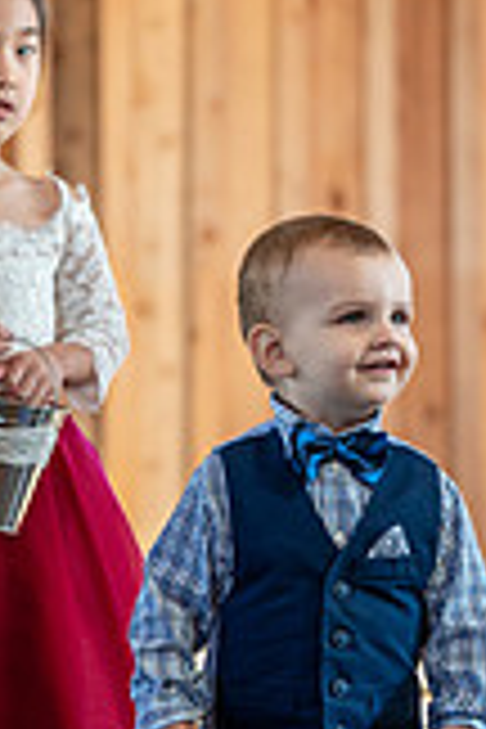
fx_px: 6338
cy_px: 284
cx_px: 94
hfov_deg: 4.4
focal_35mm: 313
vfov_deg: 6.6
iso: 1000
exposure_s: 1/200
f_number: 4
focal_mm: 113
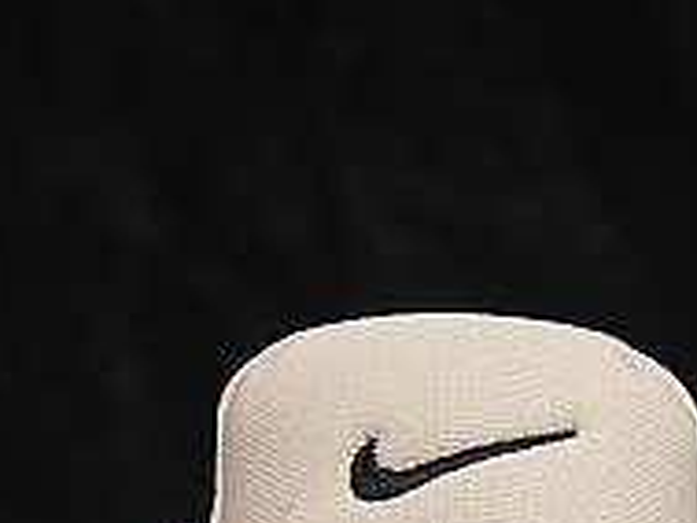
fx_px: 8301
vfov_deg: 3.6
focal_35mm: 412
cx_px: 940
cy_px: 784
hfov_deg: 4.8
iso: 160
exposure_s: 1/80
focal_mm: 50
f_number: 8
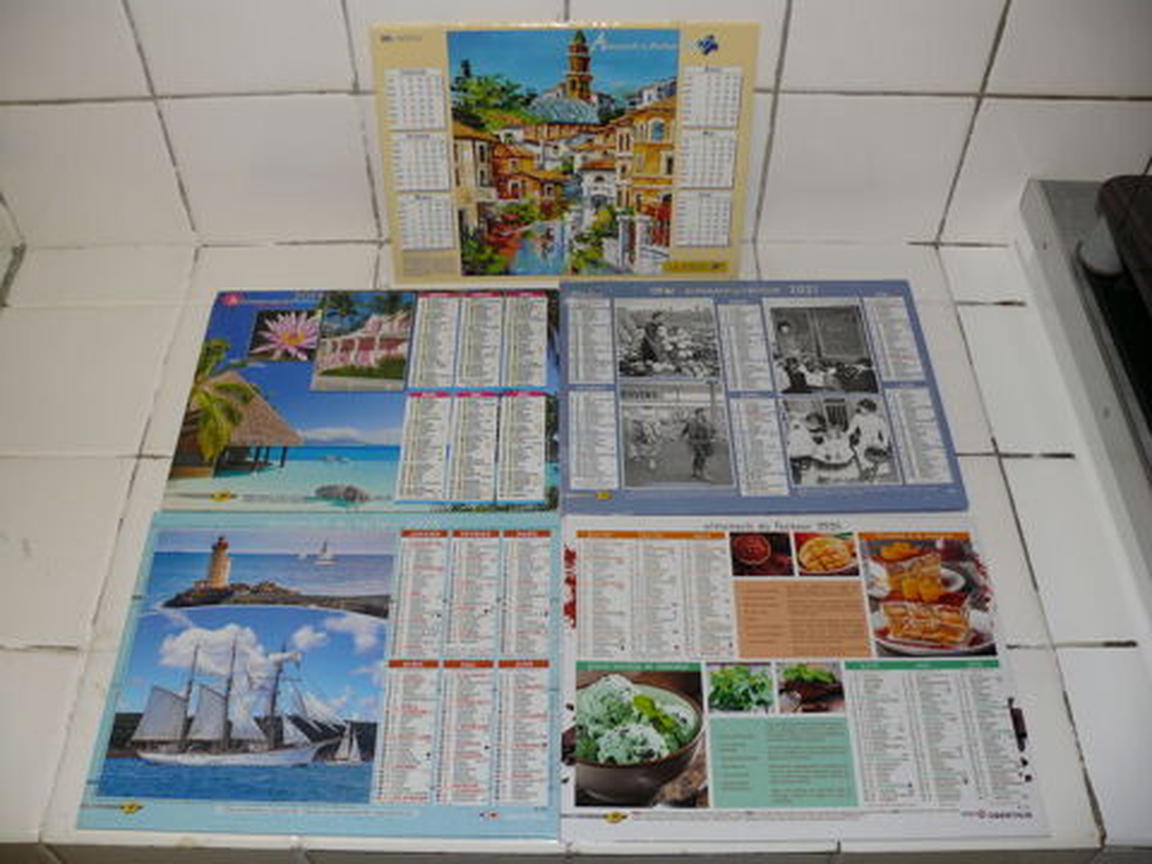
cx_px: 576
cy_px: 432
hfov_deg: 52.6
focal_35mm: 35
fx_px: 1165
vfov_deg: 40.7
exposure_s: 1/30
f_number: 2.8
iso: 100
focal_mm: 7.4
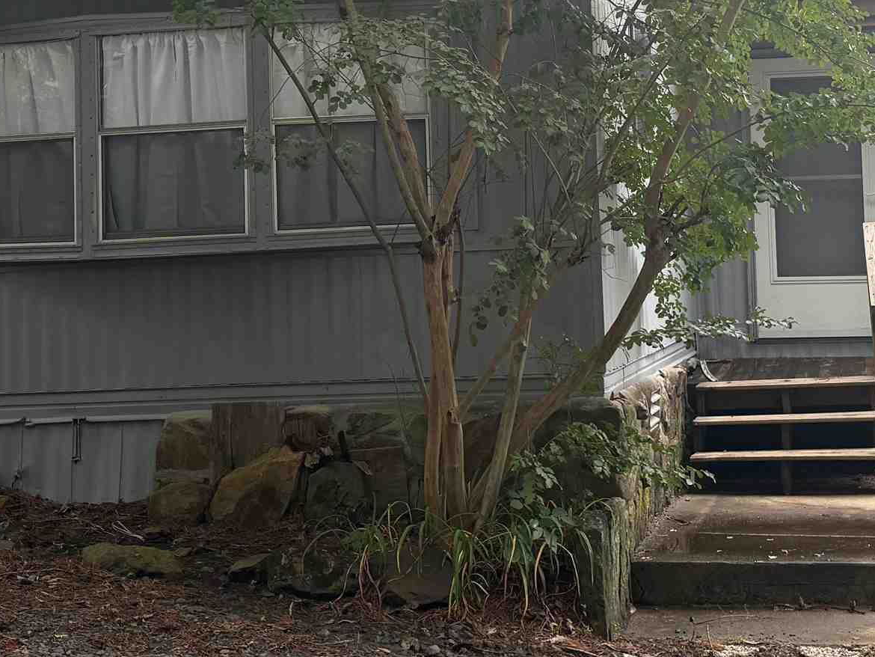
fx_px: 1593
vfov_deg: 23.0
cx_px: 568
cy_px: 143
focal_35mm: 63
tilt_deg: +3.8
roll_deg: +1.0
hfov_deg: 30.5
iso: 125
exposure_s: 1/234
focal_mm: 6.76
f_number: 1.78
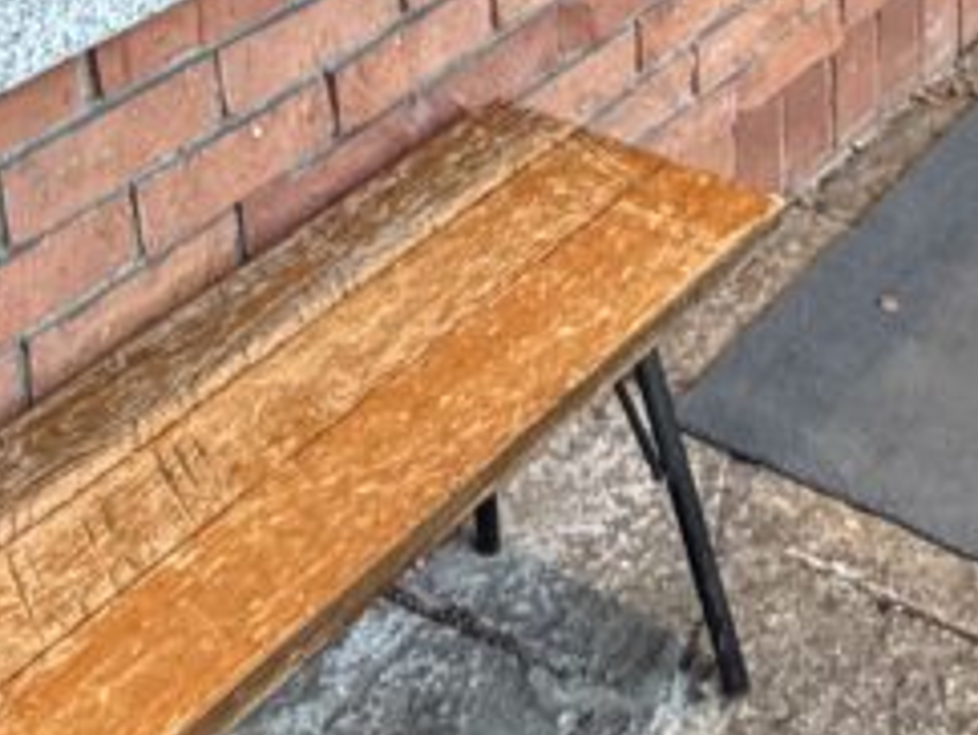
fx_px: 2093
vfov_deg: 16.7
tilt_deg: -8.2
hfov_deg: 26.3
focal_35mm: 74
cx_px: 493
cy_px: -573
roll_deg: +4.4
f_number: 2.2
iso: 320
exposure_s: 1/72
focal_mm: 2.22
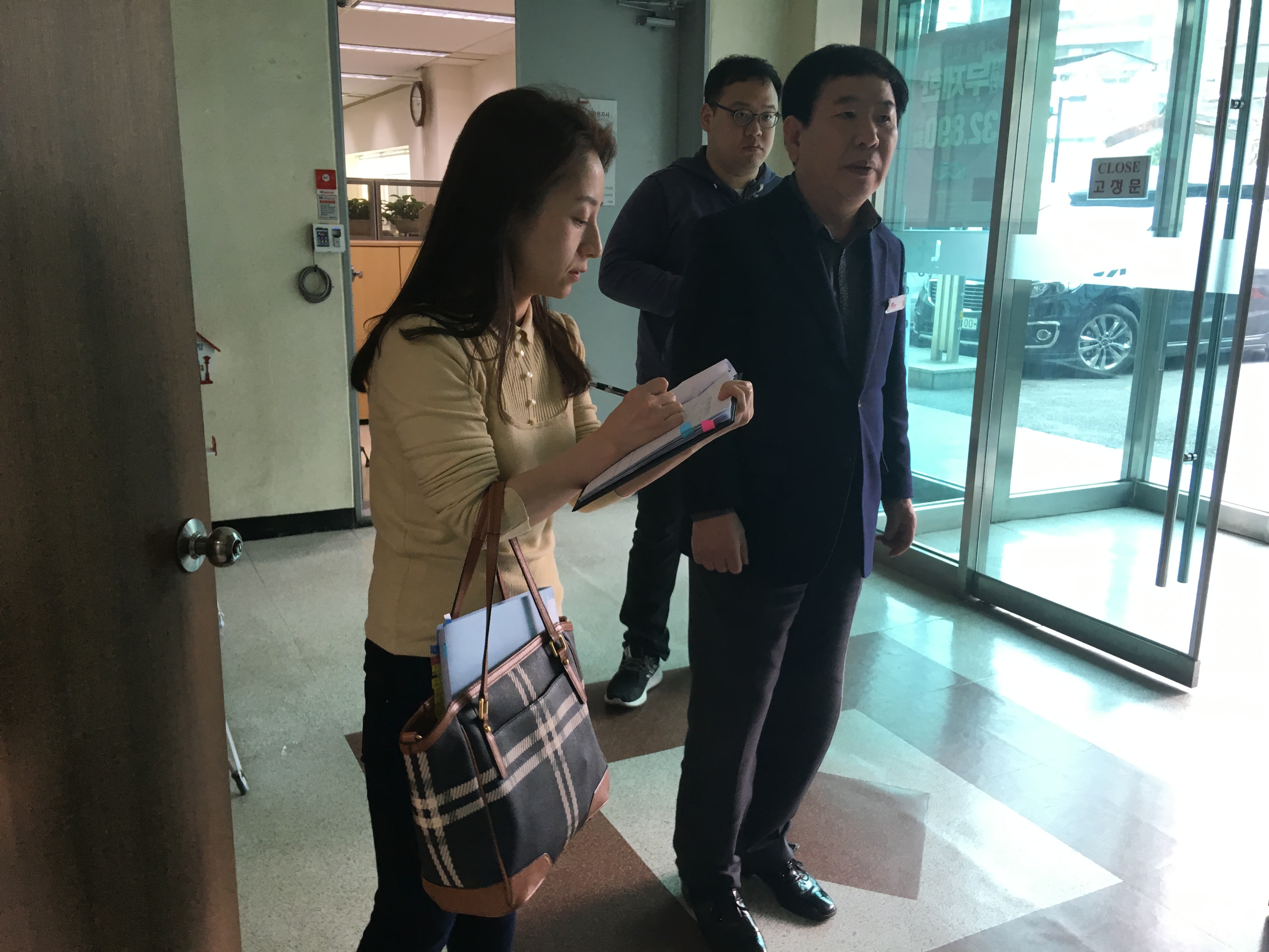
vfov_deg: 48.2
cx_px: 634
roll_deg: -0.4
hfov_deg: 61.7
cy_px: 476
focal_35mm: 29
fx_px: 1063
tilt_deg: -12.3
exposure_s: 1/30
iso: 32
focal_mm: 4.15
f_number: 2.2
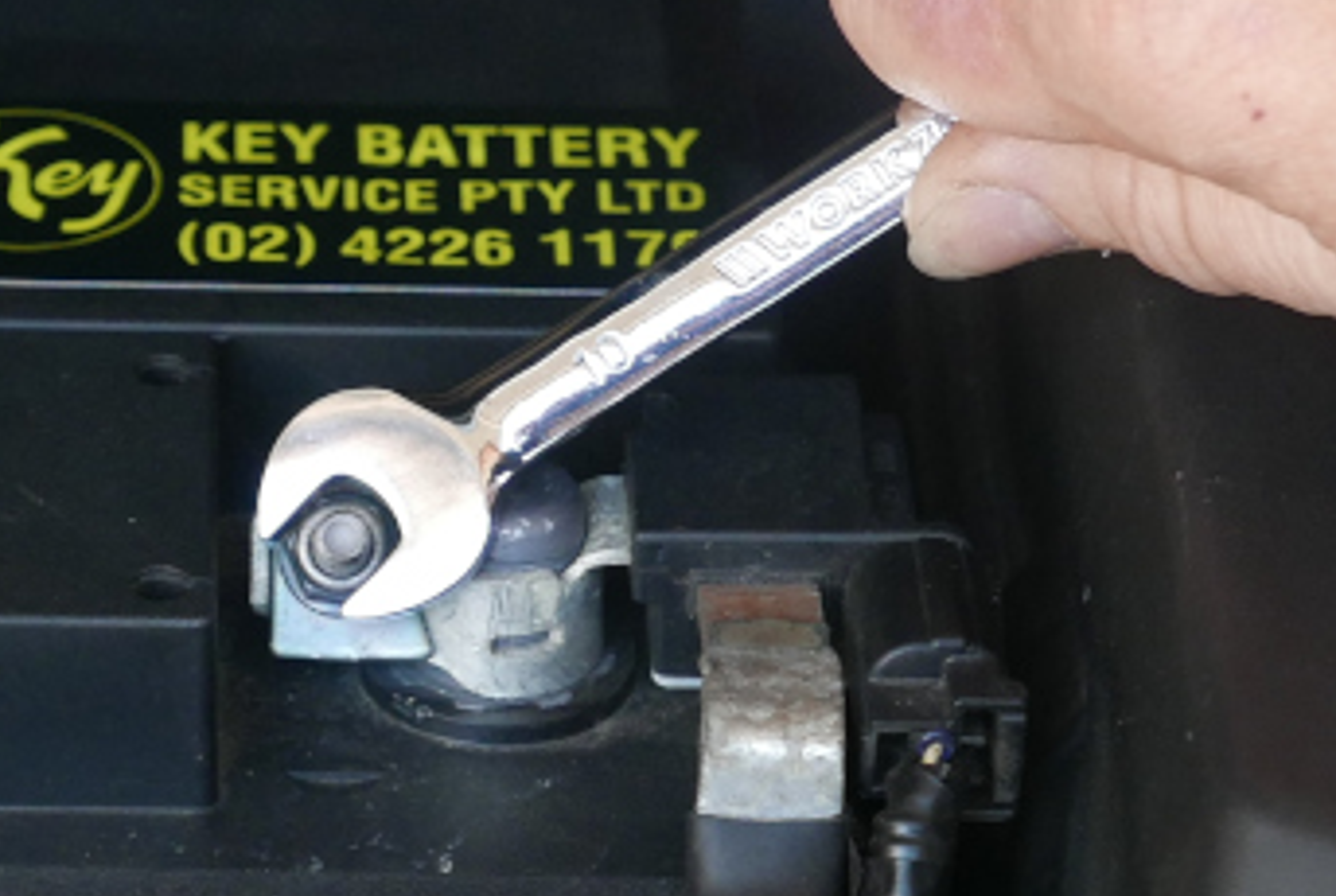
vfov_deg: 5.6
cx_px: 253
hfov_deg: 8.3
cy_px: 672
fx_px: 9182
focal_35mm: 247
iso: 500
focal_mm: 34
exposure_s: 1/125
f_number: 2.8
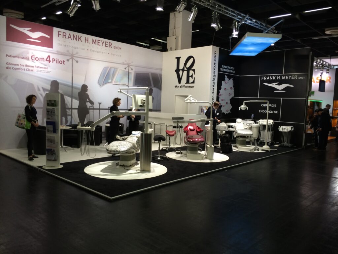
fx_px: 283
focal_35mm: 29
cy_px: 127
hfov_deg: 61.7
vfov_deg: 48.2
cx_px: 169
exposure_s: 1/40
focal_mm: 4.15
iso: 40
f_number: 2.2
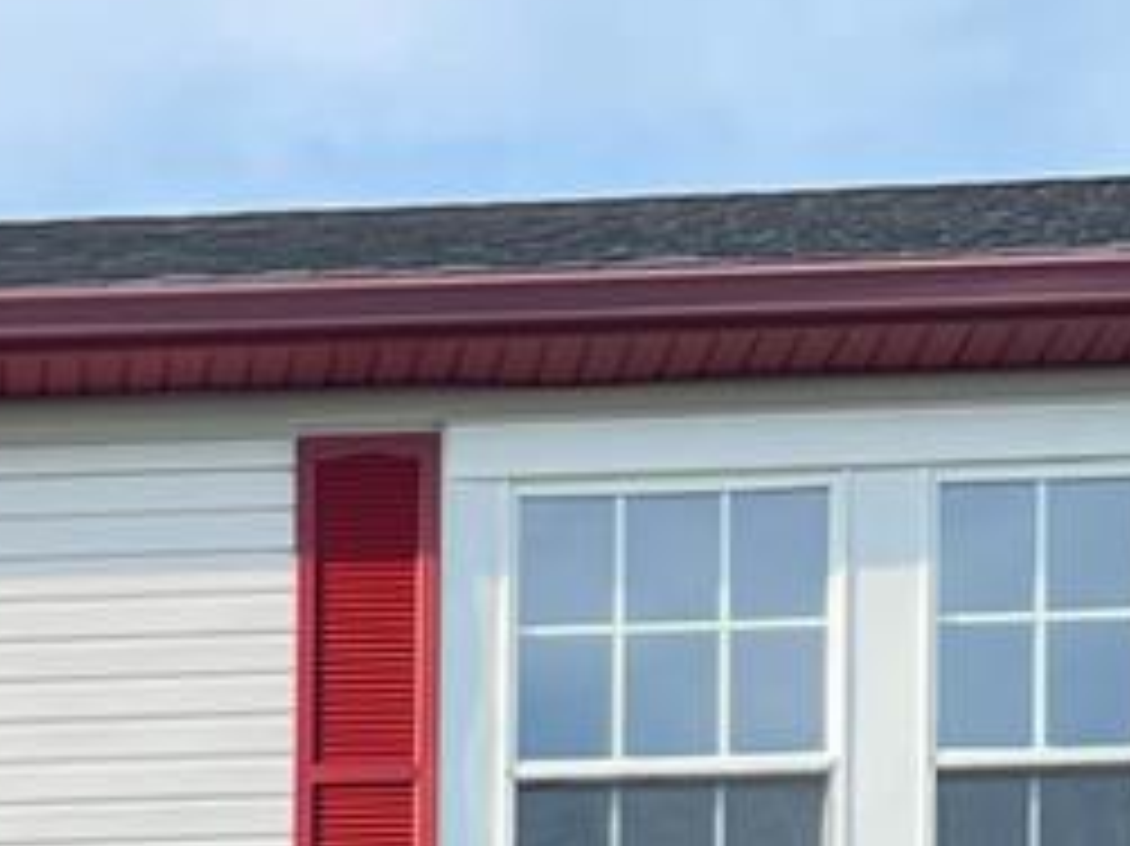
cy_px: 2070
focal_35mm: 149
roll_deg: -0.2
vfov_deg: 8.9
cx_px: -648
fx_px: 4862
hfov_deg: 12.5
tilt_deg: -0.1
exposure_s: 1/748
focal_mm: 5.7
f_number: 1.5
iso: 50
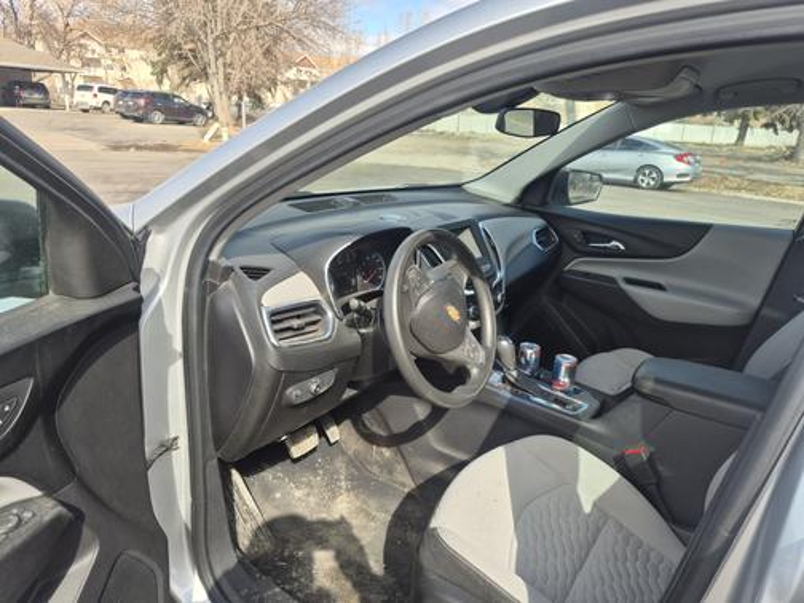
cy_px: 302
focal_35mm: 23
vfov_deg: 58.9
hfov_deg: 73.9
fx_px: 534
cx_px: 402
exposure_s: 1/622
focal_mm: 5.4
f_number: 1.8
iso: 25
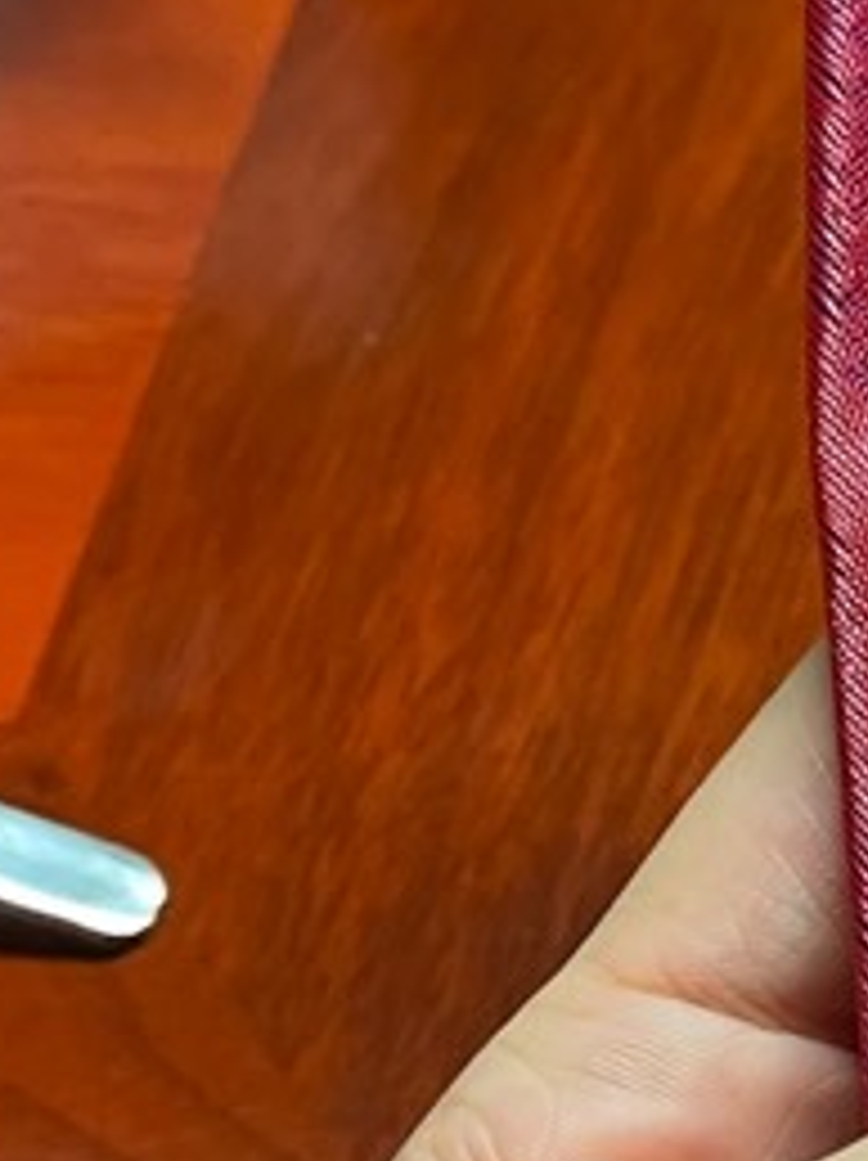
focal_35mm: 129
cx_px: 1516
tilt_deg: -53.5
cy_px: 891
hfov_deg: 10.8
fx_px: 4320
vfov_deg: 15.2
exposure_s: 1/60
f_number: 1.6
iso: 400
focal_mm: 5.1
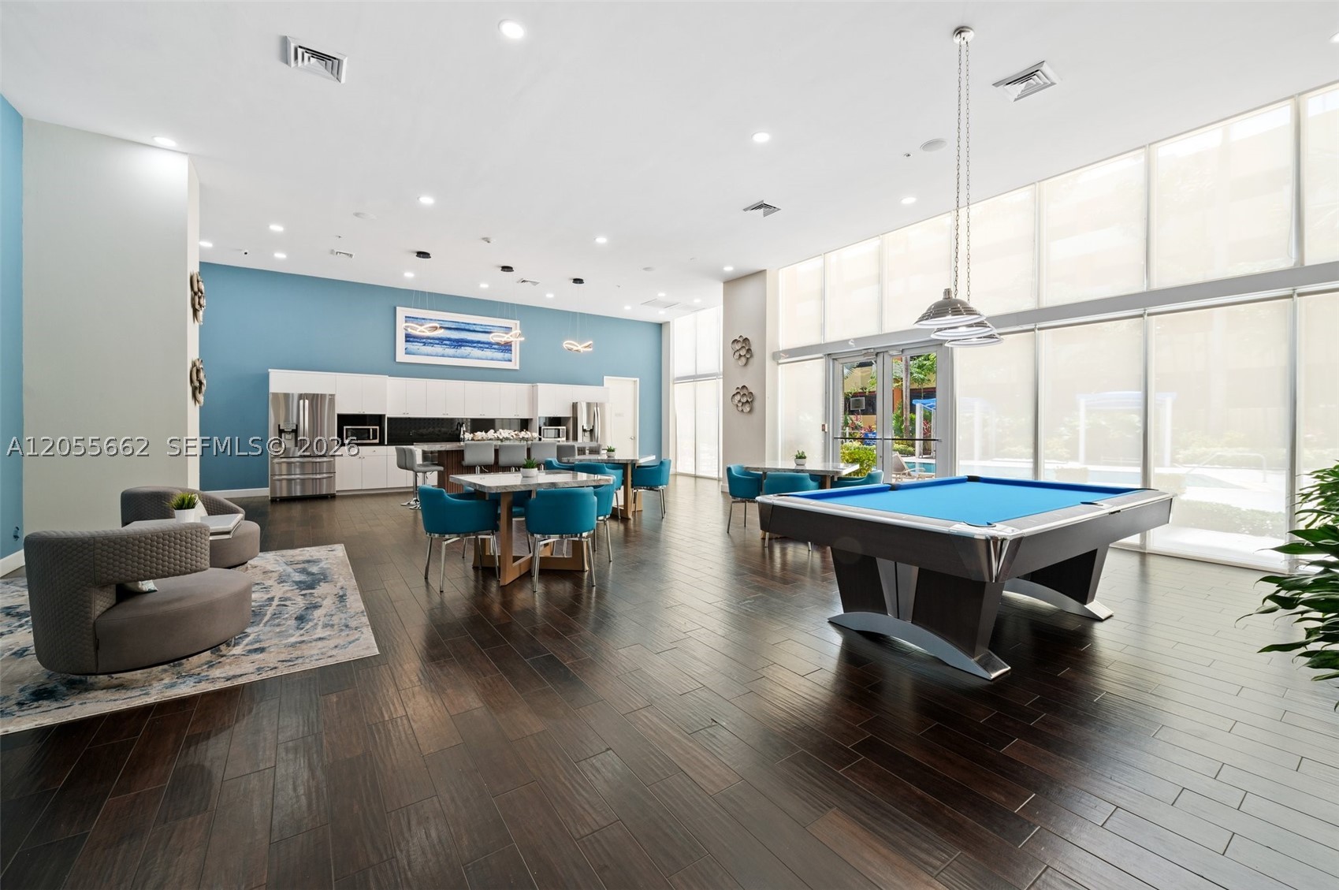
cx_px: 670
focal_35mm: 14
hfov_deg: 104.3
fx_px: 520
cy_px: 445
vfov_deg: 81.1
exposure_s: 1/13
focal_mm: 14
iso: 200
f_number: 8
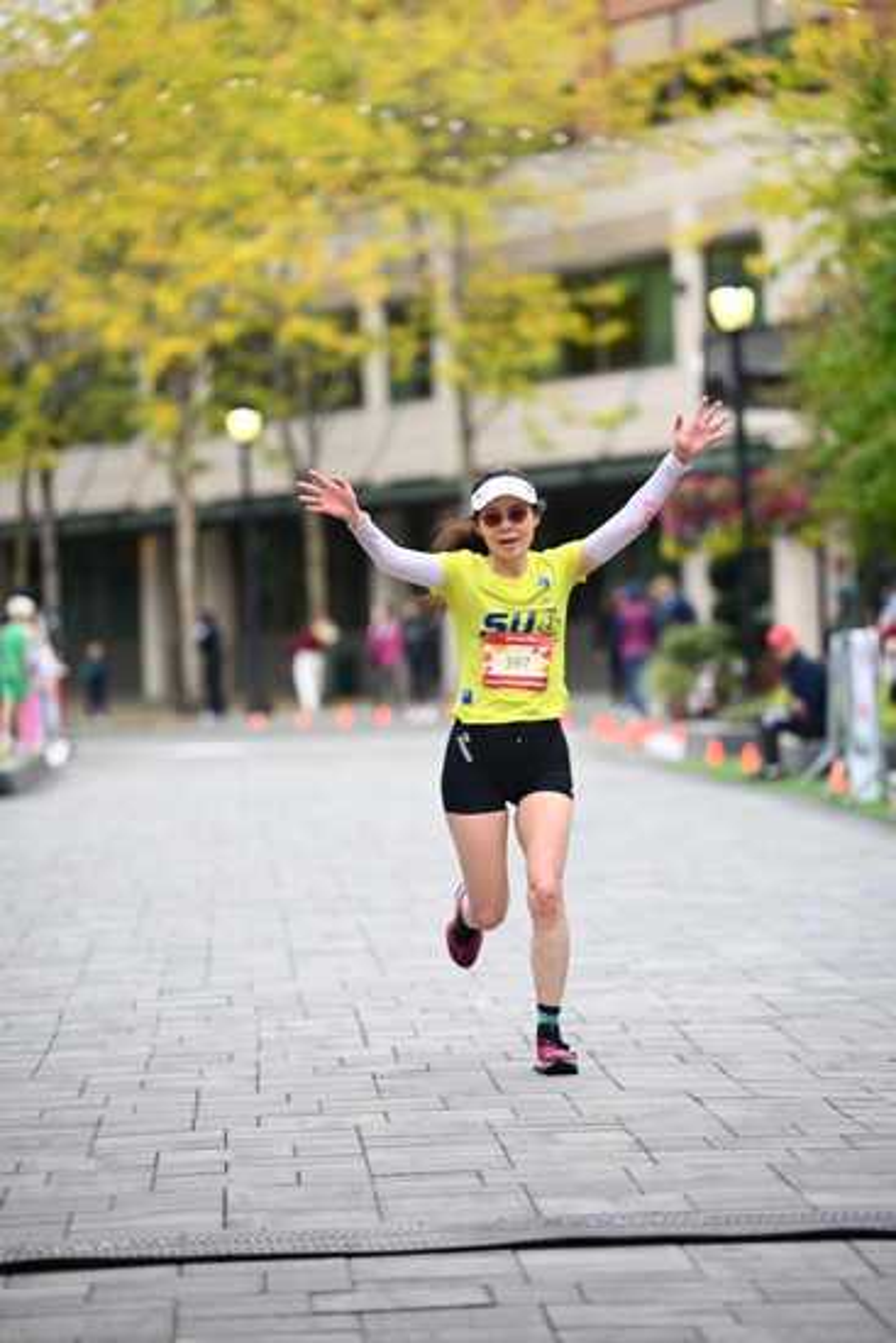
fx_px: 5223
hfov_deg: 9.8
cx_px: 448
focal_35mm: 140
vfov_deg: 14.6
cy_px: 672
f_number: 2.8
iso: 1000
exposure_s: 1/1600
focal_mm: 140
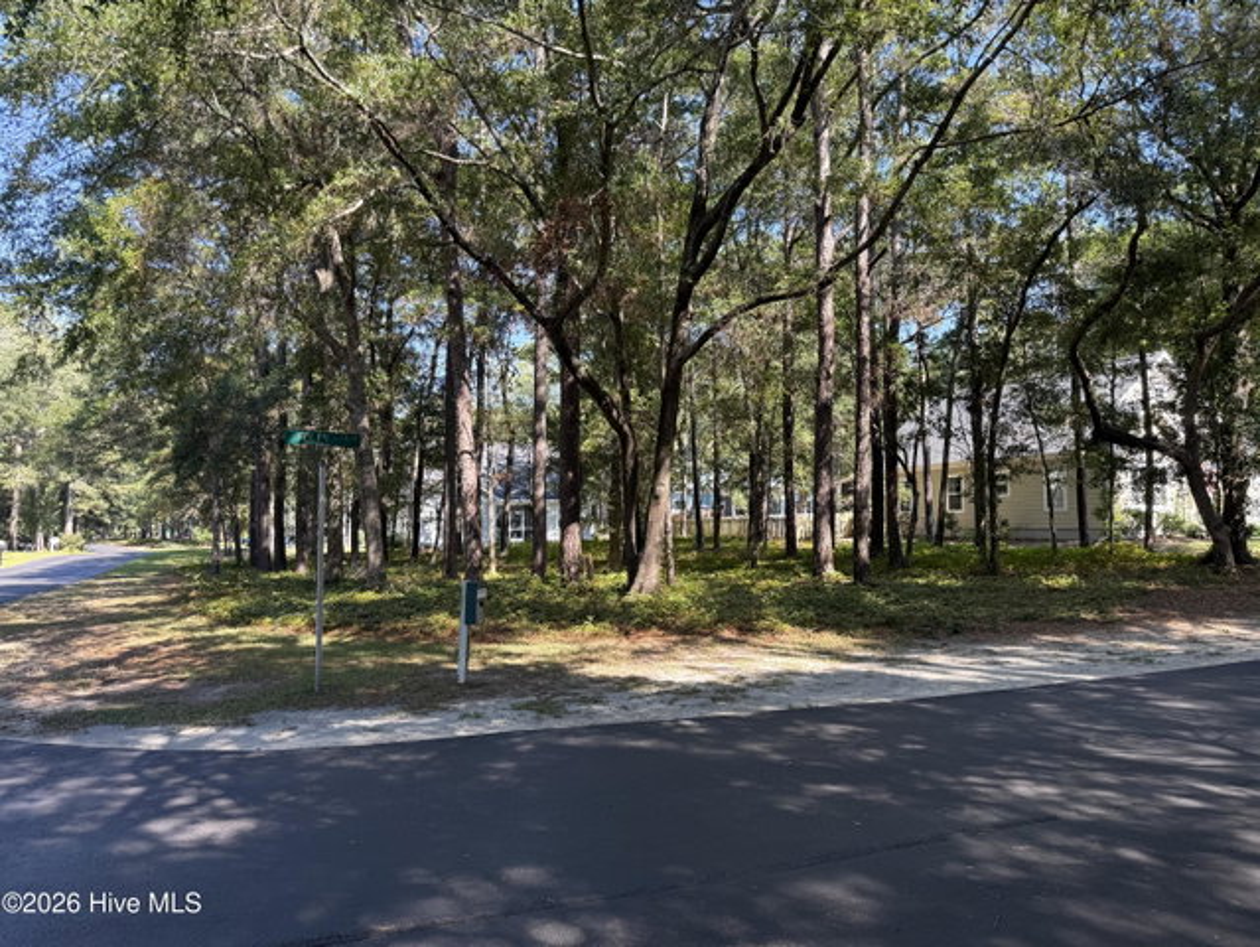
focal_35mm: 24
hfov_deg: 71.6
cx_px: 630
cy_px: 474
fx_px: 874
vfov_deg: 56.9
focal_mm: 6.76
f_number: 1.78
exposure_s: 1/433
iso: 100
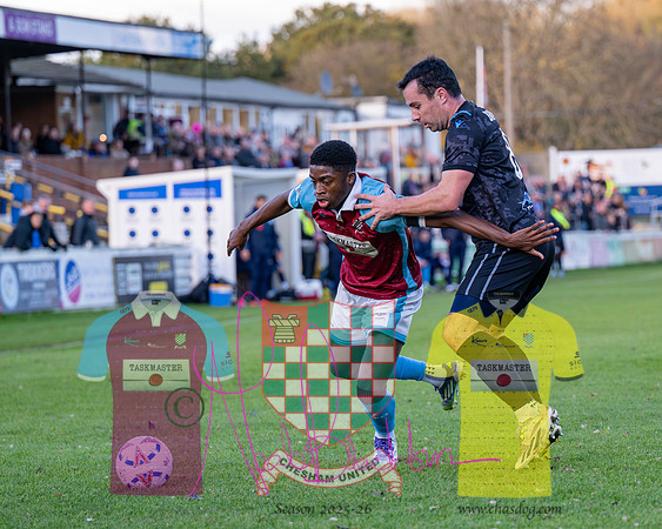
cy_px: 343
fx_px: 3188
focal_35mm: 163
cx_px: 451
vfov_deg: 9.5
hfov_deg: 11.8
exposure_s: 1/1600
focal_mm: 97
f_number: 2.8
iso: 800
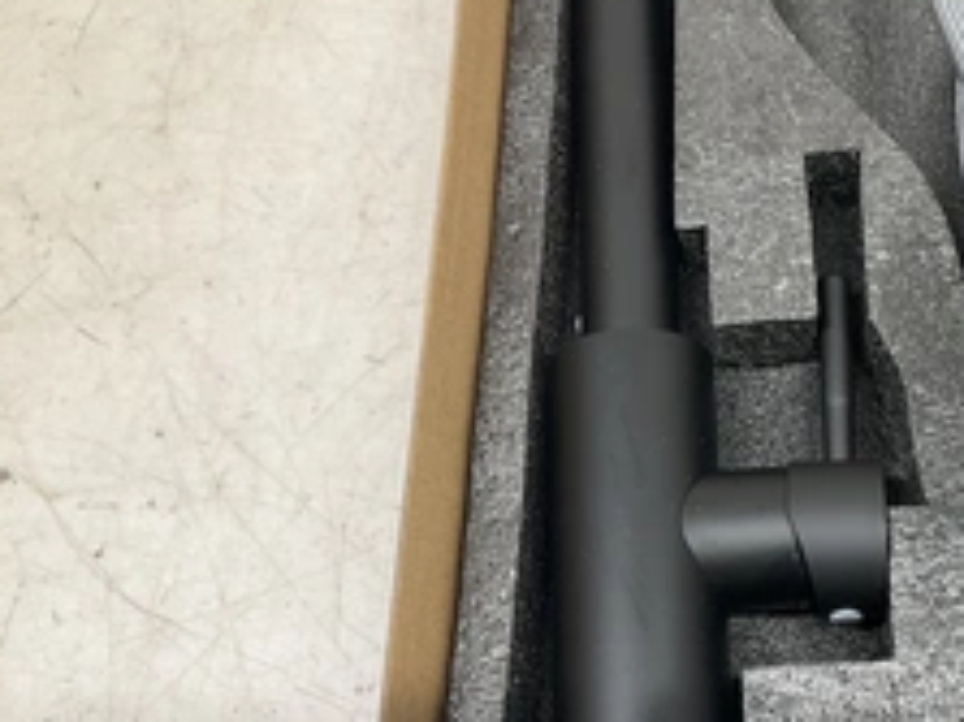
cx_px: 839
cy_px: 411
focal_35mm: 52
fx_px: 1447
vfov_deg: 28.0
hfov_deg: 35.0
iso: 40
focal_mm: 3
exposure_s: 1/60
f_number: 1.8
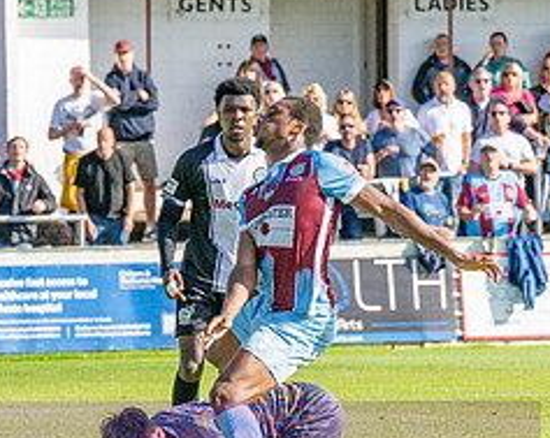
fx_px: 6991
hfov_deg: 4.5
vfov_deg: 3.6
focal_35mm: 430
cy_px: 385
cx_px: 92
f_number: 4
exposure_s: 1/4000
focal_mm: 100
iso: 400
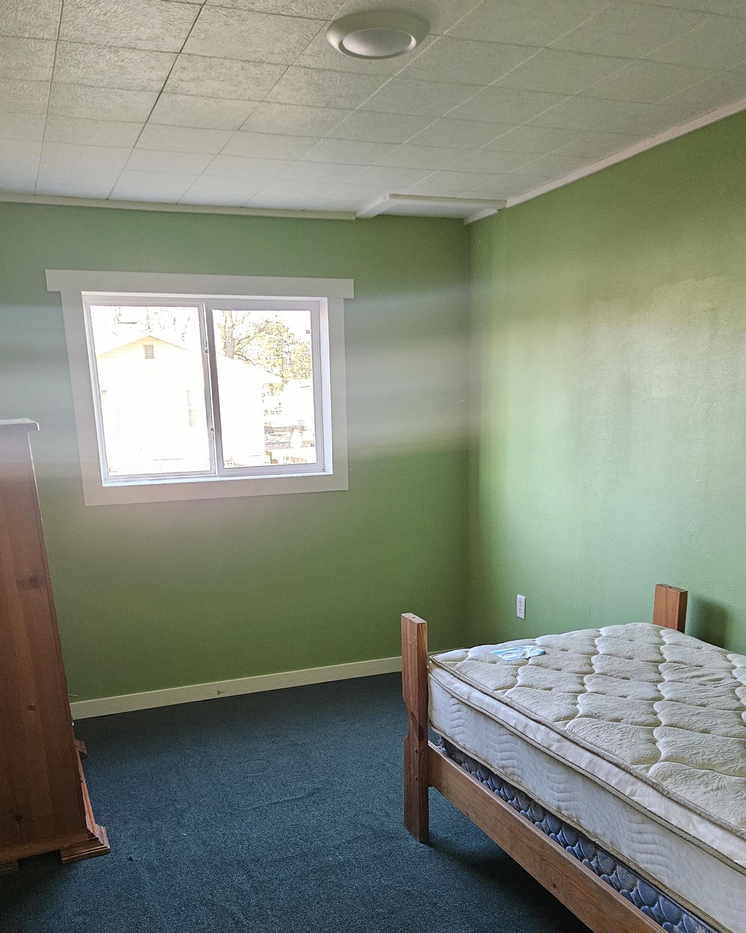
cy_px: 629
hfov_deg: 47.1
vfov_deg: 55.9
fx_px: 856
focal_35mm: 31
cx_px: 341
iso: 640
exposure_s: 1/120
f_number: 1.8
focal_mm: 5.4
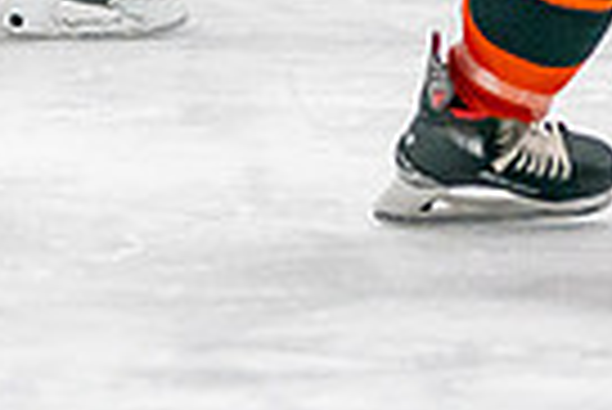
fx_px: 9870
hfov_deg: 3.5
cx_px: -108
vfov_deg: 2.4
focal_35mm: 580
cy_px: -261
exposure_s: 1/1250
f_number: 2.8
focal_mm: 110
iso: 3200
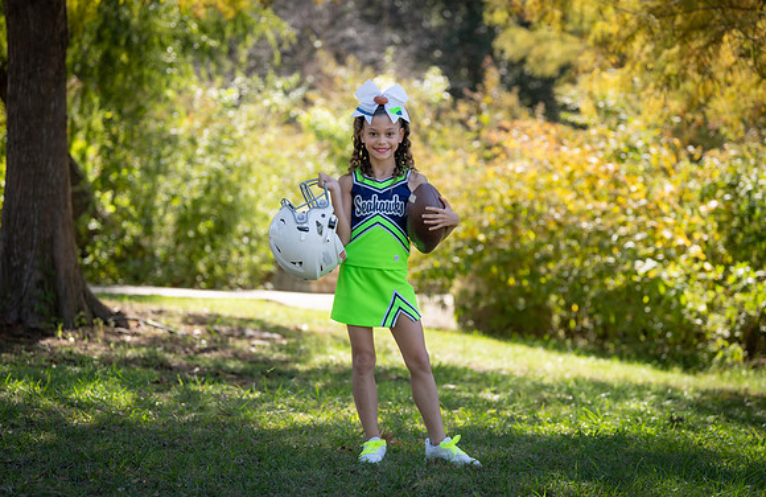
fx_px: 2127
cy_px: 247
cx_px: 397
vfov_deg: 13.3
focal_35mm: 101
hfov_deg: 20.4
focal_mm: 94
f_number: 2.8
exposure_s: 1/400
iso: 100
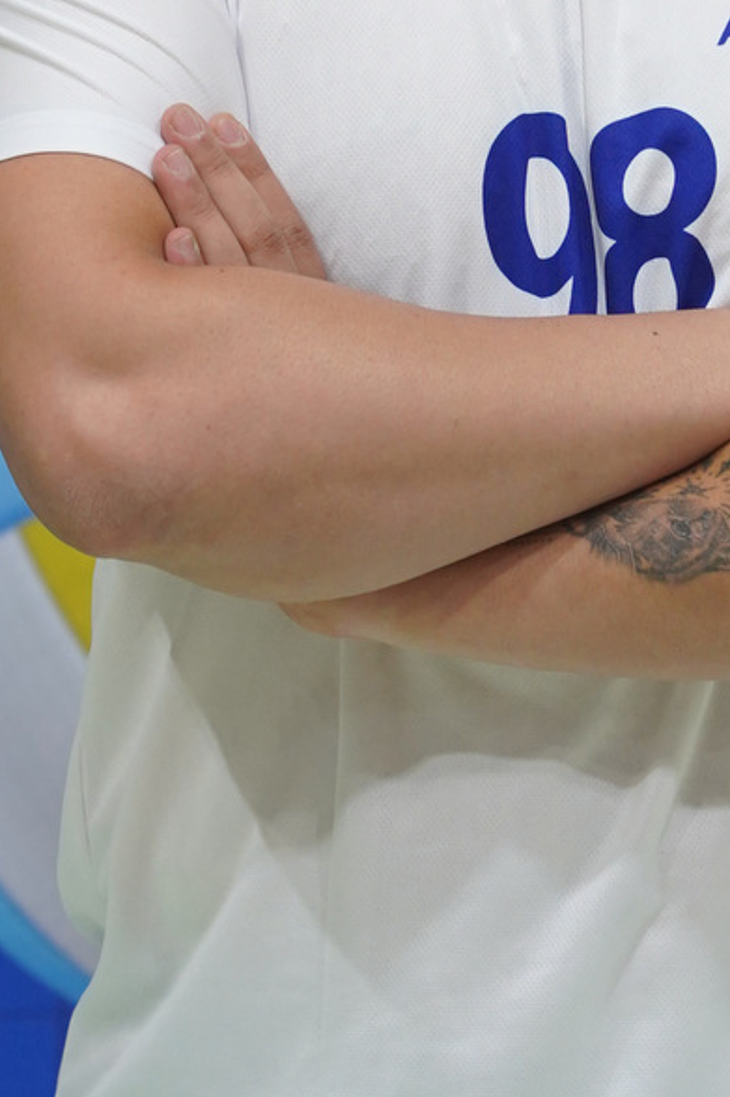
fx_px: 6612
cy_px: 86
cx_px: 518
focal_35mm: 217
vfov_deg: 9.4
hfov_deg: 6.3
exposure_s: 1/160
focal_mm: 85
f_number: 4
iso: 1600
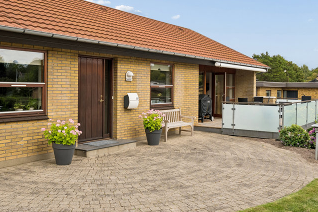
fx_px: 344
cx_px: 163
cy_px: 101
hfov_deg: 49.5
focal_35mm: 39
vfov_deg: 34.2
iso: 200
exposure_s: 1/160
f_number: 8
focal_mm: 31
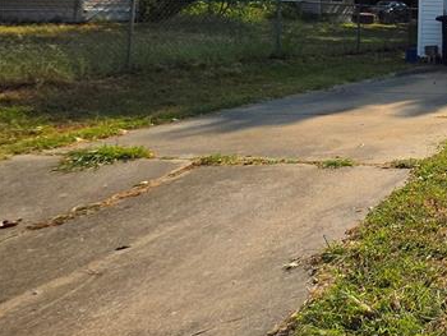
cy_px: 23
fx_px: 491
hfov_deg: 30.5
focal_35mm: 38
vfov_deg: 35.2
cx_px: 650
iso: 32
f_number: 1.9
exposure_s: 1/5747
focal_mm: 2.2
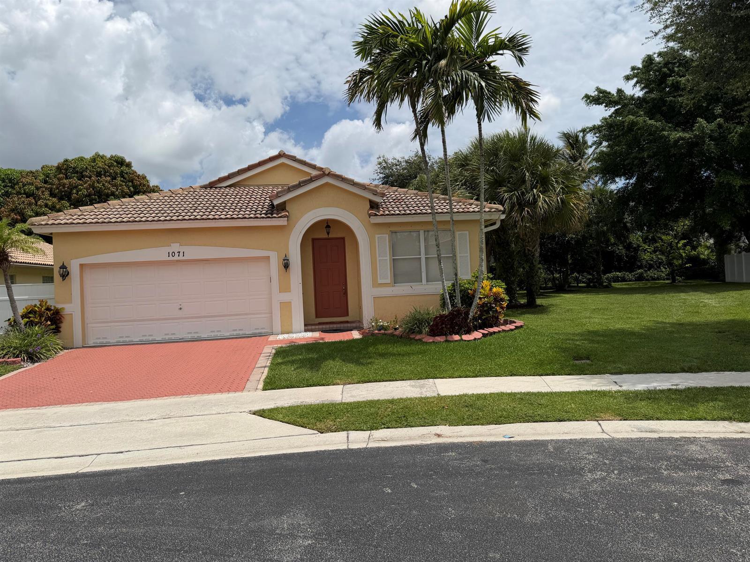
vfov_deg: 56.8
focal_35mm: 24
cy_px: 281
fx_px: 520
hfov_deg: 71.6
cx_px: 375
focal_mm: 6.76
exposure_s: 1/11905
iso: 80
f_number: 1.78
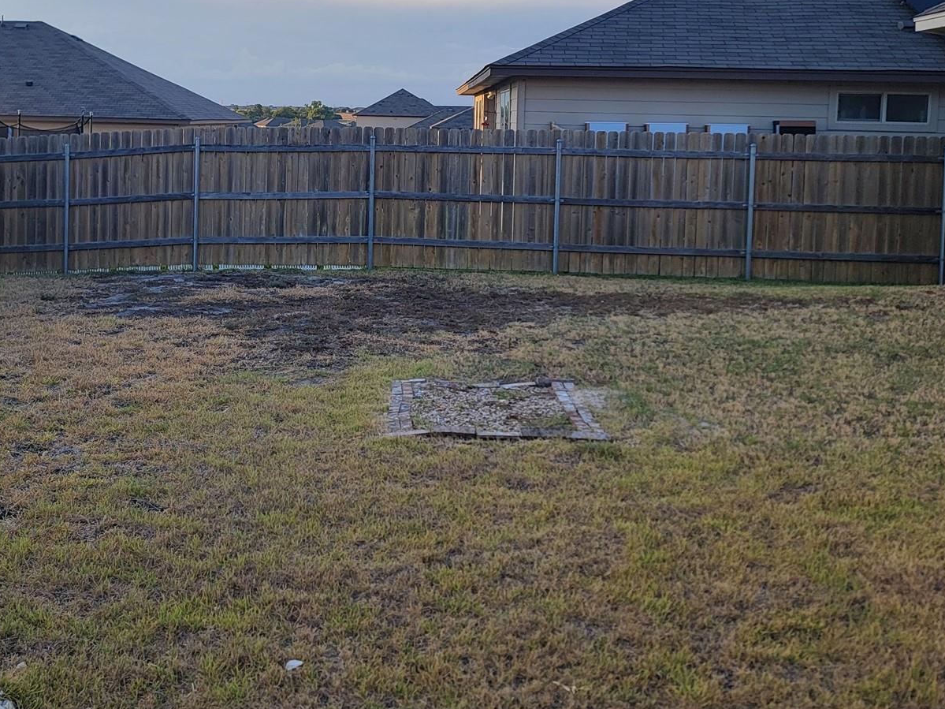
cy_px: 148
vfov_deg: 34.1
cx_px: 295
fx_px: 1119
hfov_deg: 44.9
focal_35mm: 41
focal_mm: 6.7
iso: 16
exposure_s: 1/239
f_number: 1.8
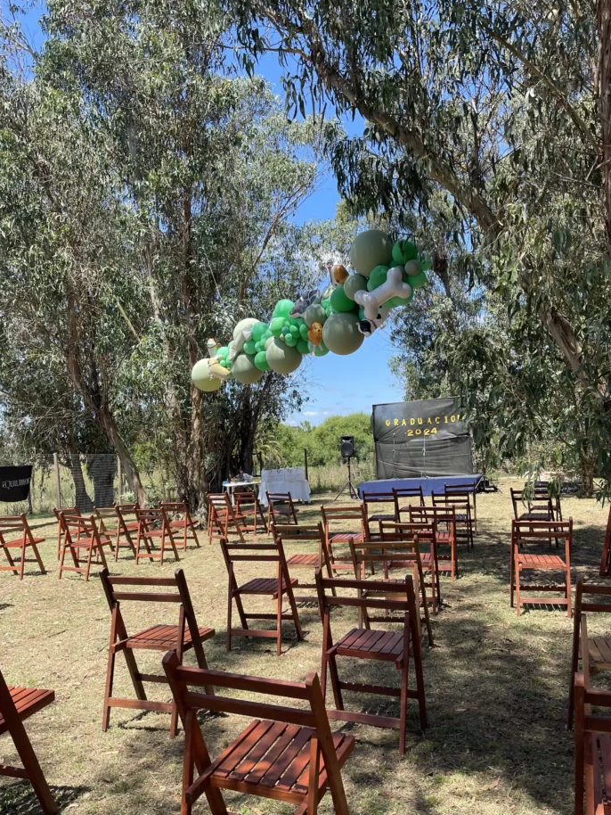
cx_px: 322
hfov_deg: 49.7
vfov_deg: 63.4
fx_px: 659
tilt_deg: +1.2
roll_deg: +1.6
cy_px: 432
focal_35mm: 28
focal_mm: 5.1
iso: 32
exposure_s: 1/1030
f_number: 1.6
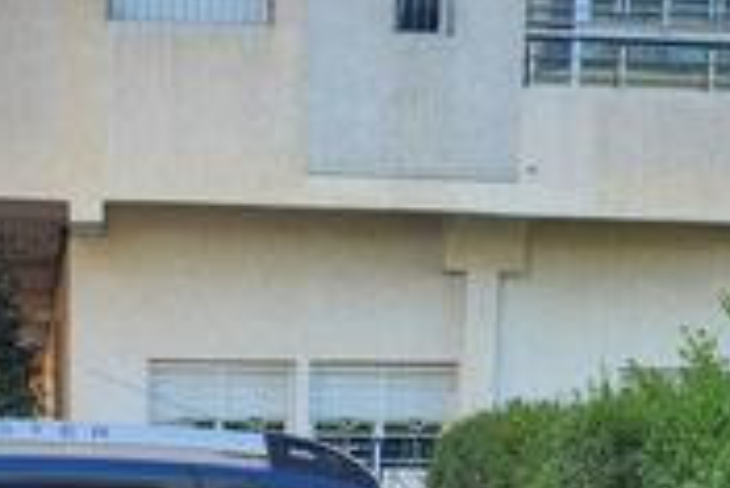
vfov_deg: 13.4
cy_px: 840
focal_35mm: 93
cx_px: 267
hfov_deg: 21.8
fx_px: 1887
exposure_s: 1/340
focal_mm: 5
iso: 50
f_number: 1.8
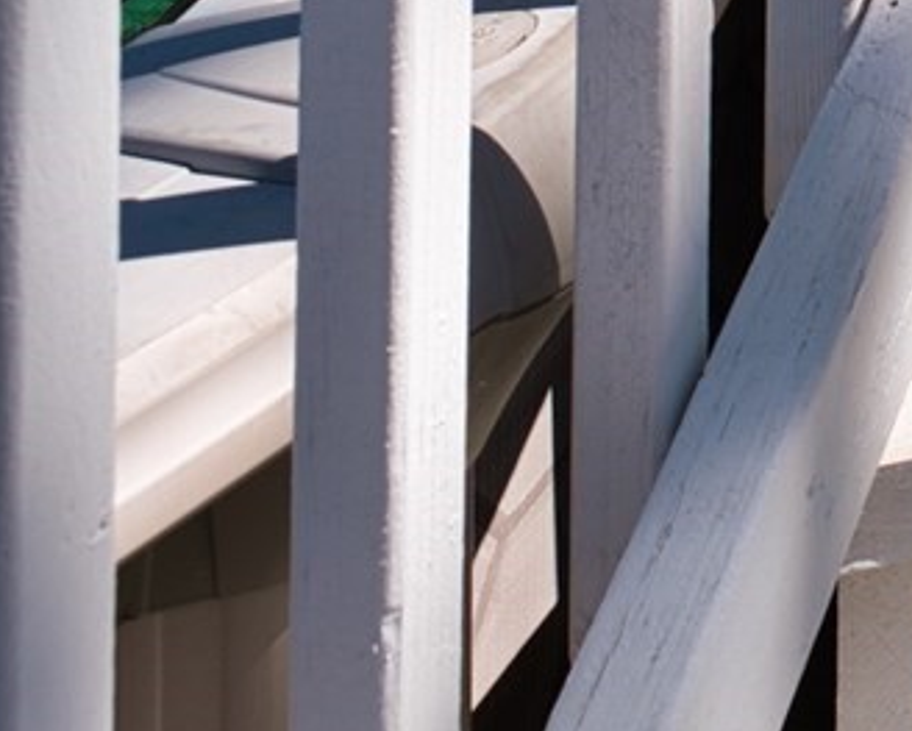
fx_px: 2215
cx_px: 1877
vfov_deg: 13.2
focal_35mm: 82
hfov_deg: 16.7
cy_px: -1102
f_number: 8
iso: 100
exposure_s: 1/400
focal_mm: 14
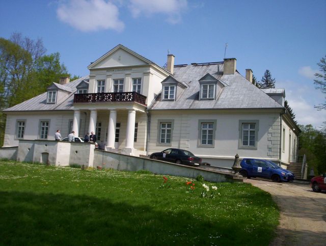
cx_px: 163
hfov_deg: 48.9
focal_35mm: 38
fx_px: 359
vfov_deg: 37.9
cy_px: 123
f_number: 4.5
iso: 100
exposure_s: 1/1095
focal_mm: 4.99
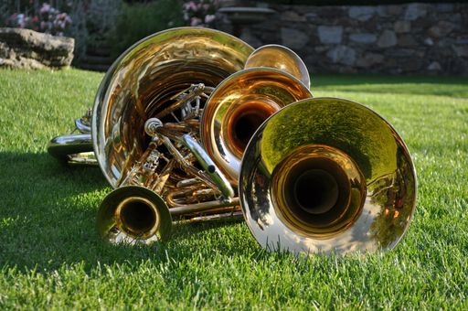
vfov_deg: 16.5
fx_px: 1071
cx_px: 234
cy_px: 156
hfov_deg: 24.6
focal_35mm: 82
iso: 200
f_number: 6.3
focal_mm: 55
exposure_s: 1/160
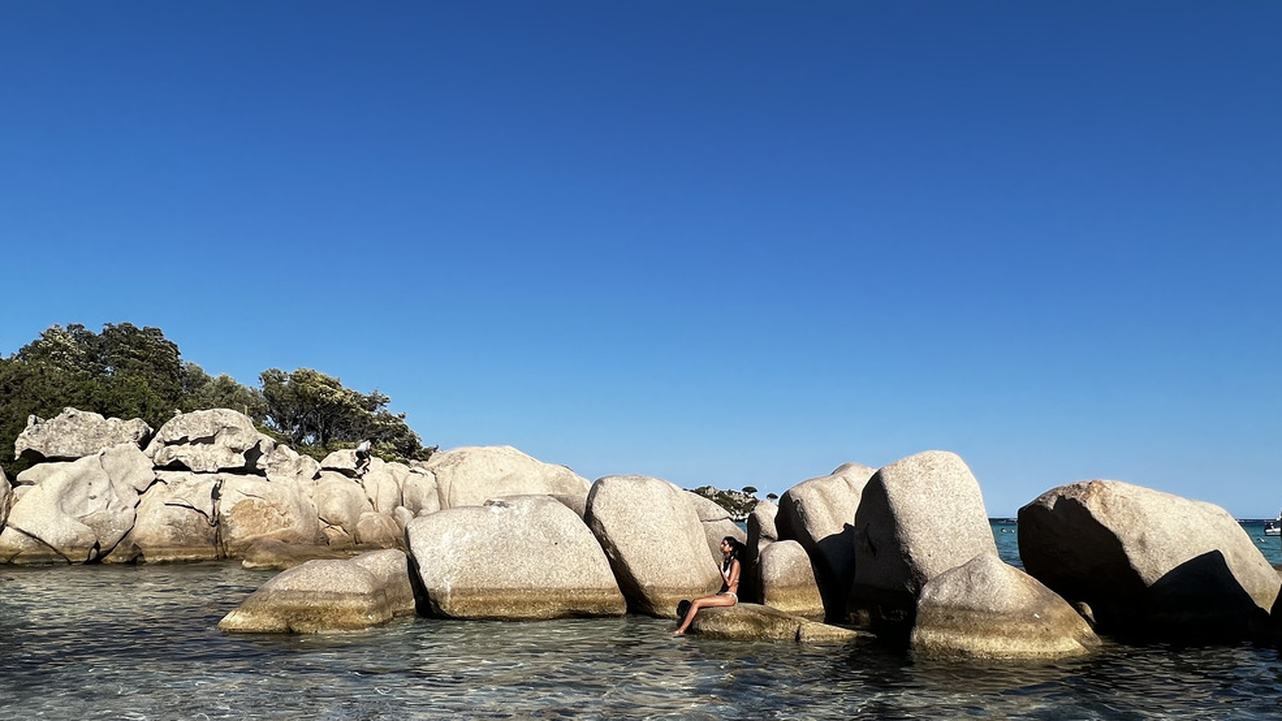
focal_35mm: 23
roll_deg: -0.3
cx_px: 644
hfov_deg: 78.7
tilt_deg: +2.4
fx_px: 782
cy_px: 480
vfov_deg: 48.7
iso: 32
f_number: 1.8
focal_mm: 1.57
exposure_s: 1/2538
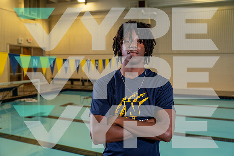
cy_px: 78
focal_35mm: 35
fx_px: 228
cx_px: 117
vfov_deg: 37.9
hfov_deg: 54.4
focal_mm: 35
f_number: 4
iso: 800
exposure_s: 1/250
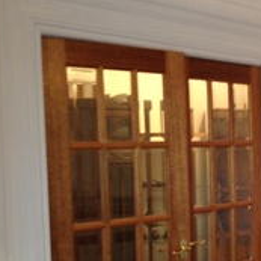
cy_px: 180
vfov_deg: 21.5
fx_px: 682
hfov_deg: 20.2
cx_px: 318
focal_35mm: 80
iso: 80
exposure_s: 1/20
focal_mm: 4.28
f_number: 2.4
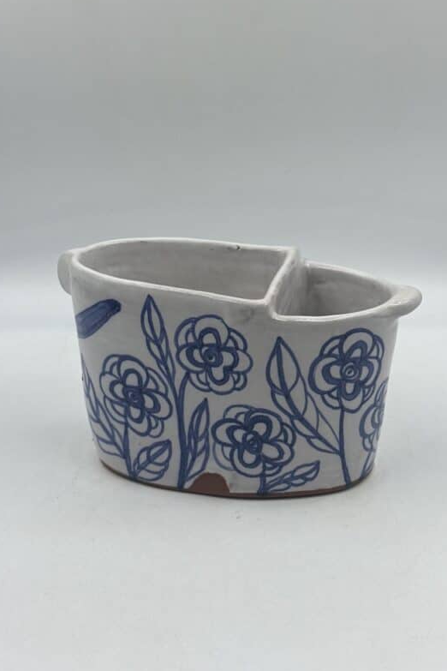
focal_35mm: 51
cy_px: 333
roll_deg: +0.1
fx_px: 950
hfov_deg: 26.5
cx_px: 233
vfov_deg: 38.9
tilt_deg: -24.6
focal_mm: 6.86
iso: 64
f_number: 1.78
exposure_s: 1/478
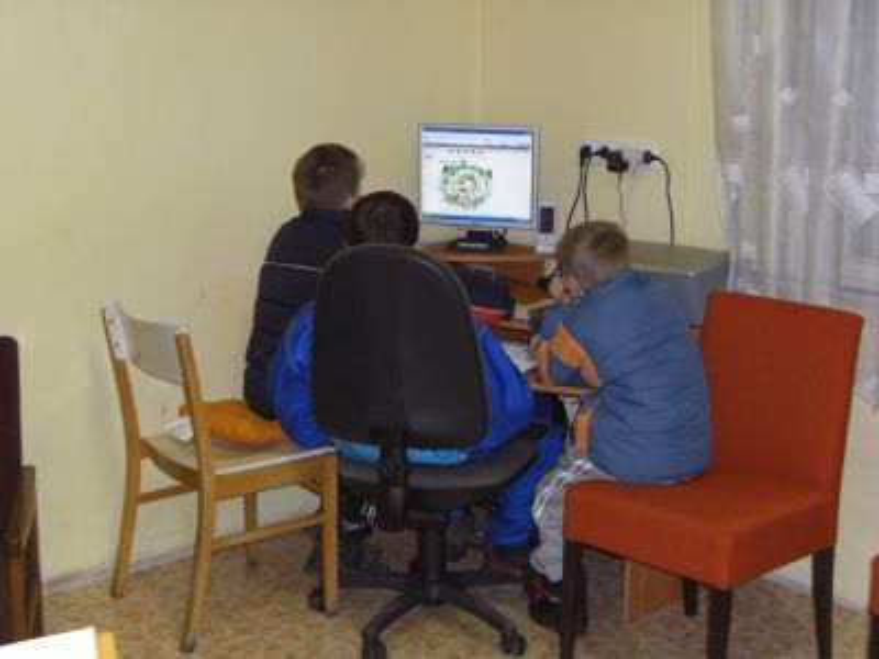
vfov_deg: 26.6
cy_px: 330
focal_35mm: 55
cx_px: 440
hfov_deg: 34.9
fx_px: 1397
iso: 200
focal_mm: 9
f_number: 3.3
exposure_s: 1/60
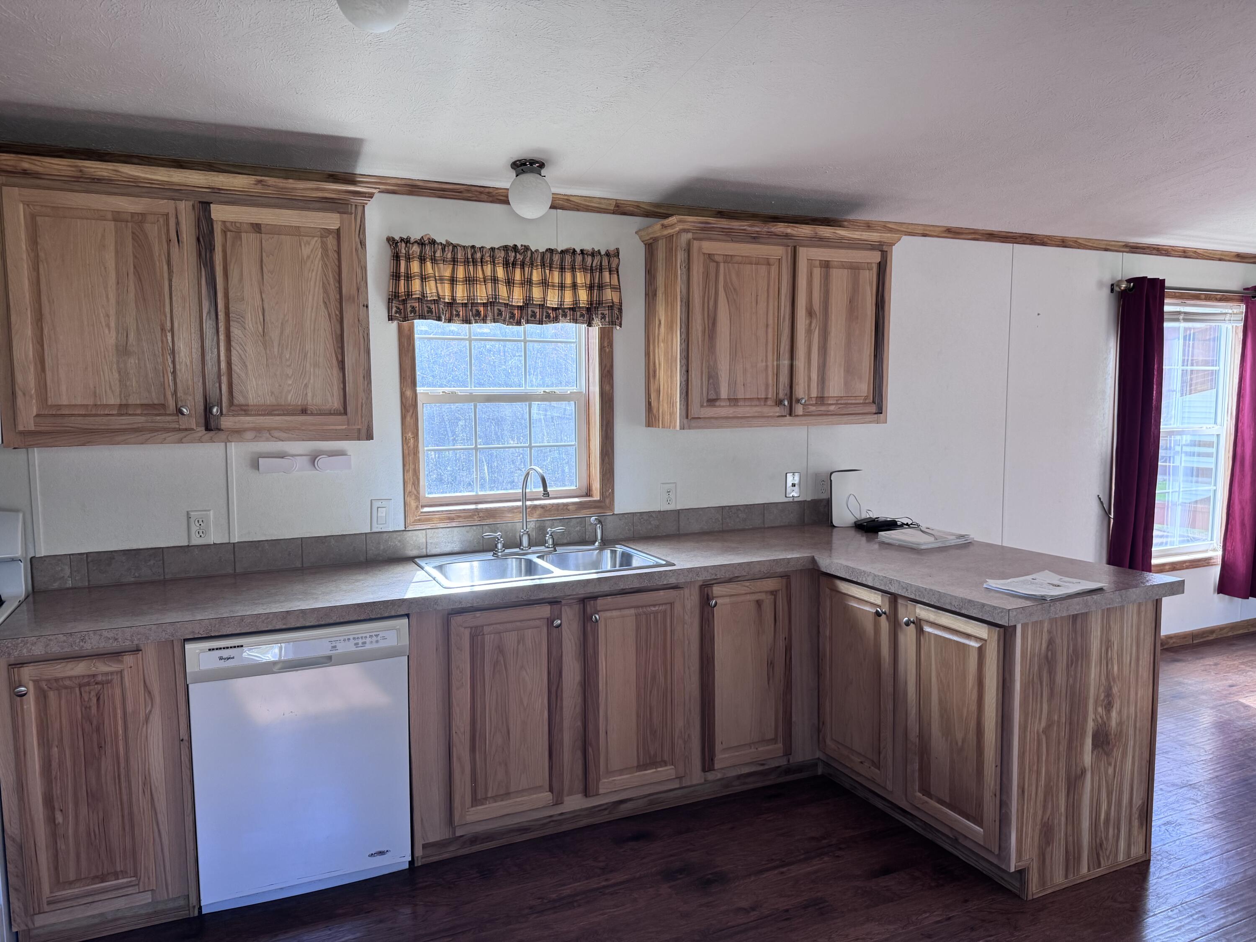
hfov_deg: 71.6
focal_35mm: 24
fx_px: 871
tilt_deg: -5.1
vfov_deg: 56.8
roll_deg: +0.6
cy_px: 471
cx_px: 628
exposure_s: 1/121
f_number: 1.78
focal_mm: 6.76
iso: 125
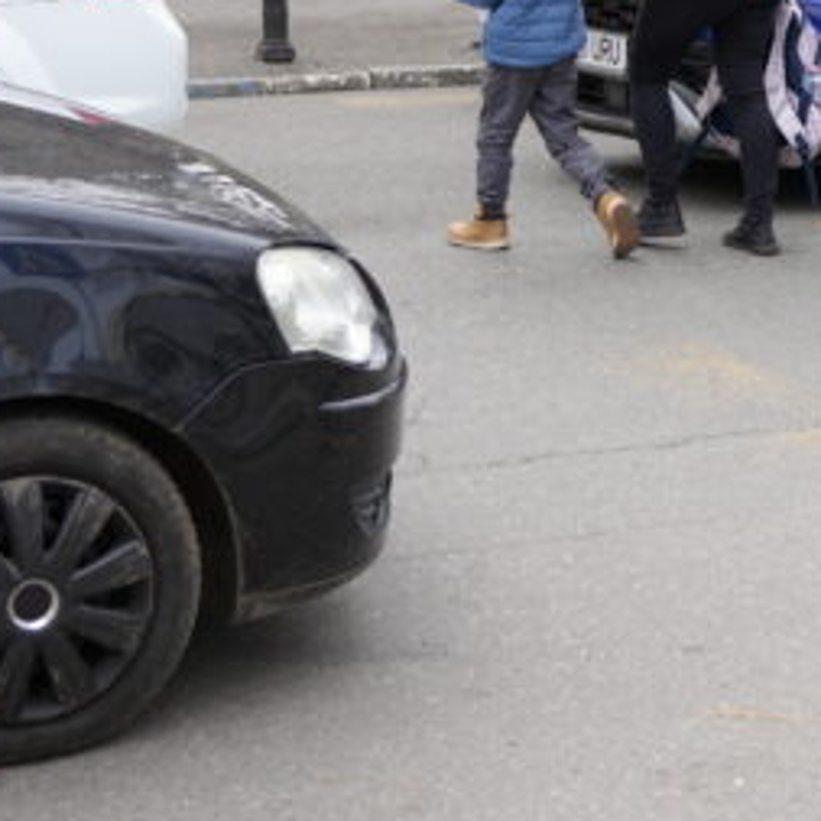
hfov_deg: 15.3
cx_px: 941
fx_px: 2970
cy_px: 83
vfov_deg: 15.6
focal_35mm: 111
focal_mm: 32.2
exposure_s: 1/640
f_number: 3.2
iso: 125
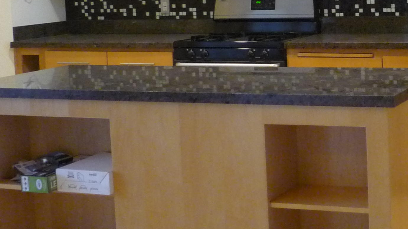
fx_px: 844
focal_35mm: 78
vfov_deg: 15.3
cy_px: 33
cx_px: 344
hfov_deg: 26.5
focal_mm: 5.5
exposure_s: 1/20
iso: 400
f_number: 2.8
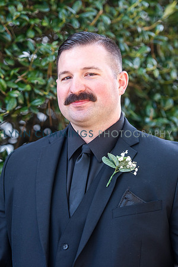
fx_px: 1356
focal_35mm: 183
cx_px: 70
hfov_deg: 7.5
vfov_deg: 11.2
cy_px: 134
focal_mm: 122
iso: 160
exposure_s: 1/250
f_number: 3.5
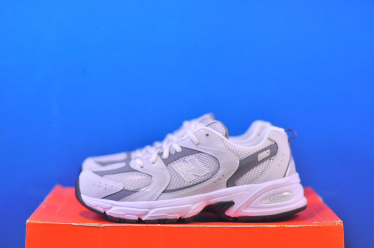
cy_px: 124
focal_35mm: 75
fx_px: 778
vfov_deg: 18.1
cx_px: 187
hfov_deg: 27.0
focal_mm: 50
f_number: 2.2
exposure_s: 1/320
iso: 250
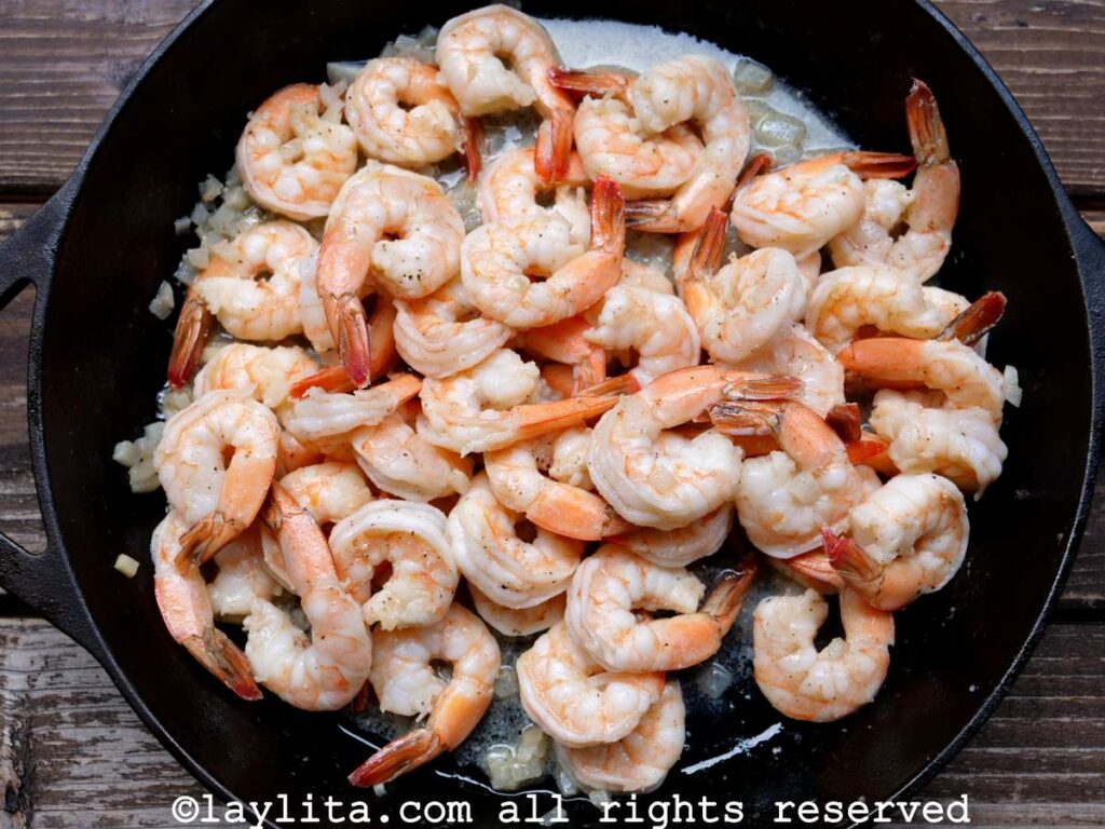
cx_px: 552
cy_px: 414
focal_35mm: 44
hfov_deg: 42.9
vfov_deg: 32.9
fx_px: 1405
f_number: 4.5
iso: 200
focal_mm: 22
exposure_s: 1/200
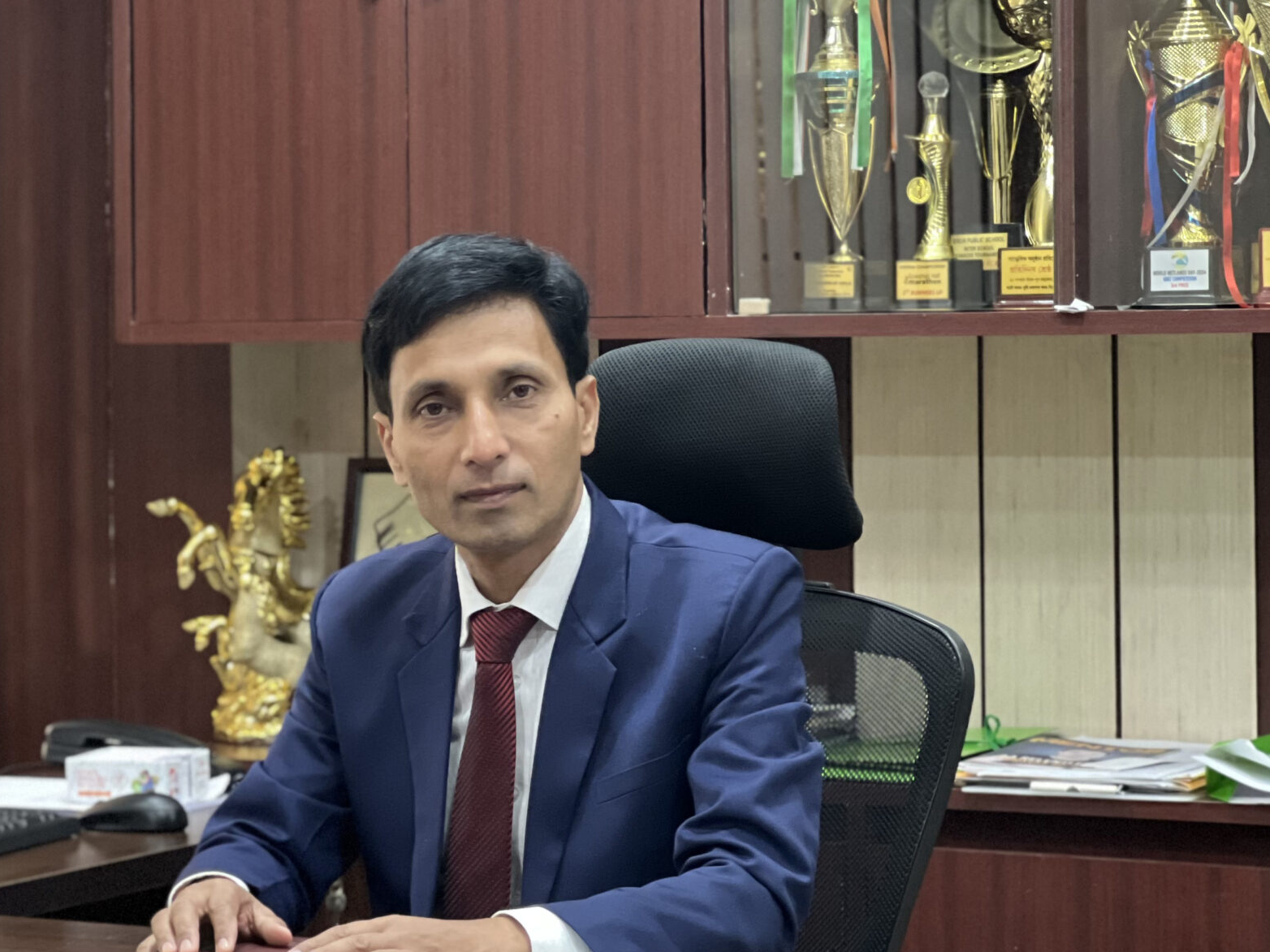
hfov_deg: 15.6
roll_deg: +0.9
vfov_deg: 11.8
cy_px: 474
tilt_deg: -0.6
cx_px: 443
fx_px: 4623
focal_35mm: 126
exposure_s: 1/14
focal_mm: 9
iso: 500
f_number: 2.8
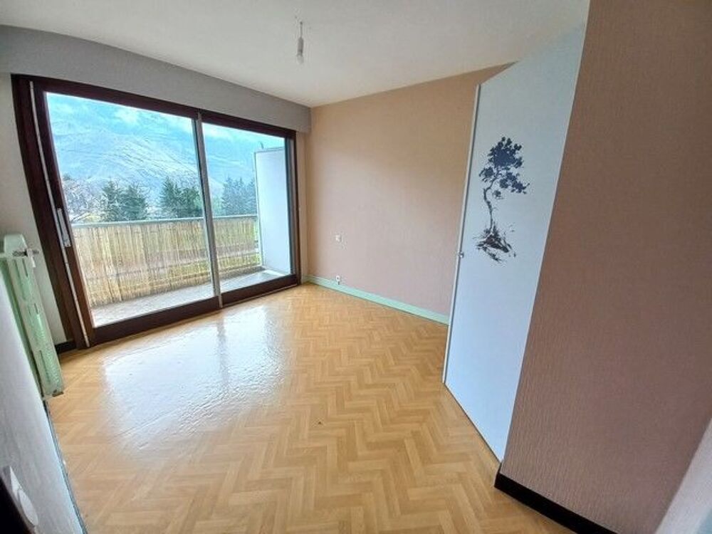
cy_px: 267
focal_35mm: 13
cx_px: 356
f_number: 2.2
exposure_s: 1/50
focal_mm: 1.42
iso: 64
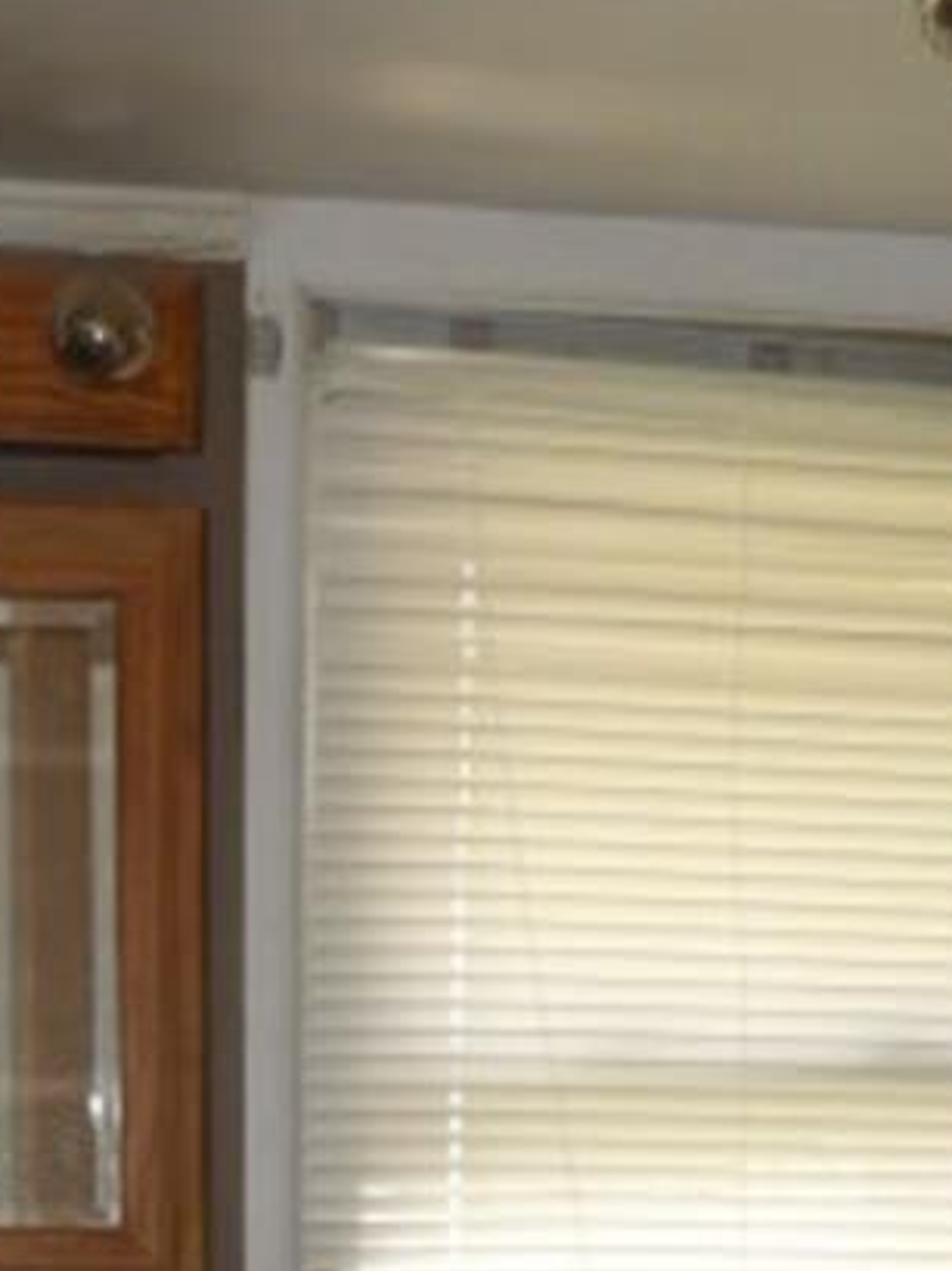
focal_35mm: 75
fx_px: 2753
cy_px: 1401
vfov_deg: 24.3
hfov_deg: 19.4
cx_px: 202
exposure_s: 1/33
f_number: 3.2
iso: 200
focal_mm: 4.3
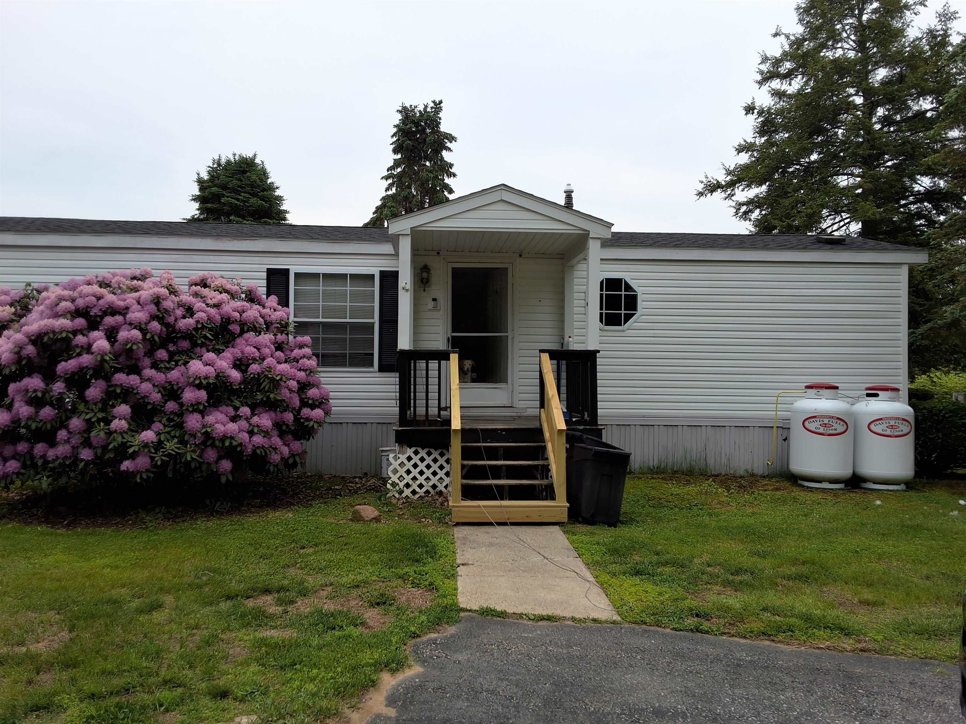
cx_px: 483
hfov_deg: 63.4
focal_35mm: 28
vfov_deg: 49.7
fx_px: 781
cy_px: 362
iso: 32
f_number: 1.9
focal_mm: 2.91
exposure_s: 1/1876
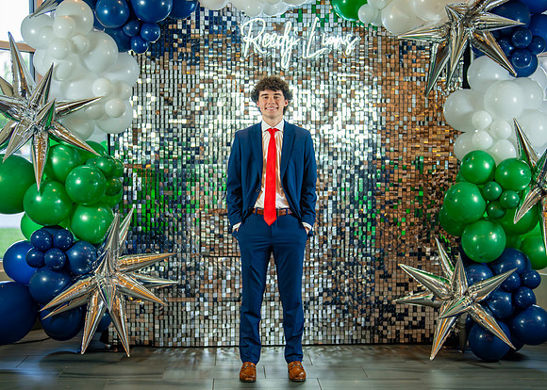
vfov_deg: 25.6
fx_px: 860
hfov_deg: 35.3
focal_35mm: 55
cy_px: 198
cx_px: 277
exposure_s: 1/500
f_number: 1.2
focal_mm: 50
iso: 800
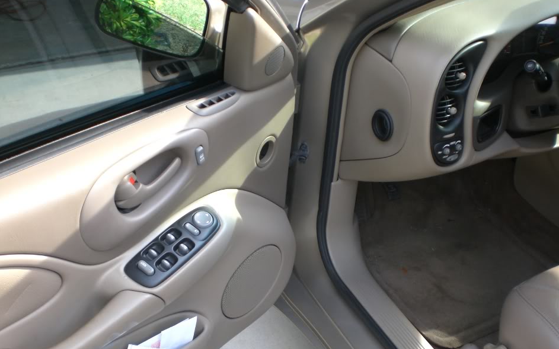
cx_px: 284
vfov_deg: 31.2
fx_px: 625
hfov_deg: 48.2
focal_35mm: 41
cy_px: 209
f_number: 3.1
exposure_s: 1/200
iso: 100
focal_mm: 6.3
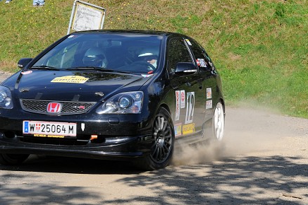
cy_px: 95
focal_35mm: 121
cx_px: 112
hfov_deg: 17.0
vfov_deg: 11.3
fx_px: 1031
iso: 200
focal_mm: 55
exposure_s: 1/320
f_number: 9
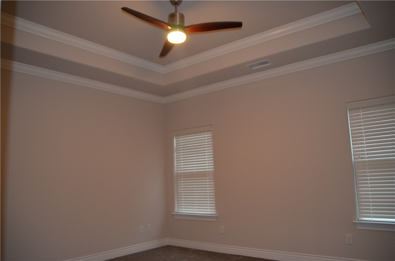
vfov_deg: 47.7
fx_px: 296
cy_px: 130
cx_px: 198
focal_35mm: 27
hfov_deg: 67.5
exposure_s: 1/60
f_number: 3.5
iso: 720
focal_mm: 18
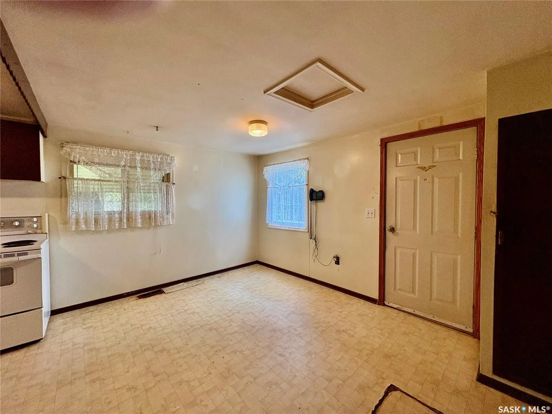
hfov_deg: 102.1
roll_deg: +0.1
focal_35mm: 14
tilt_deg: -1.3
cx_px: 276
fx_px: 223
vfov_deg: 85.7
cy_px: 207
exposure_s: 1/120
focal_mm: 2.22
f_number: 2.2
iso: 320
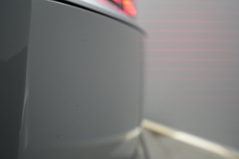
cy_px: 80
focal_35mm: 28
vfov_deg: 46.4
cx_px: 120
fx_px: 186
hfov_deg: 65.5
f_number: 5
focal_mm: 28
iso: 2000
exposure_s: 1/200
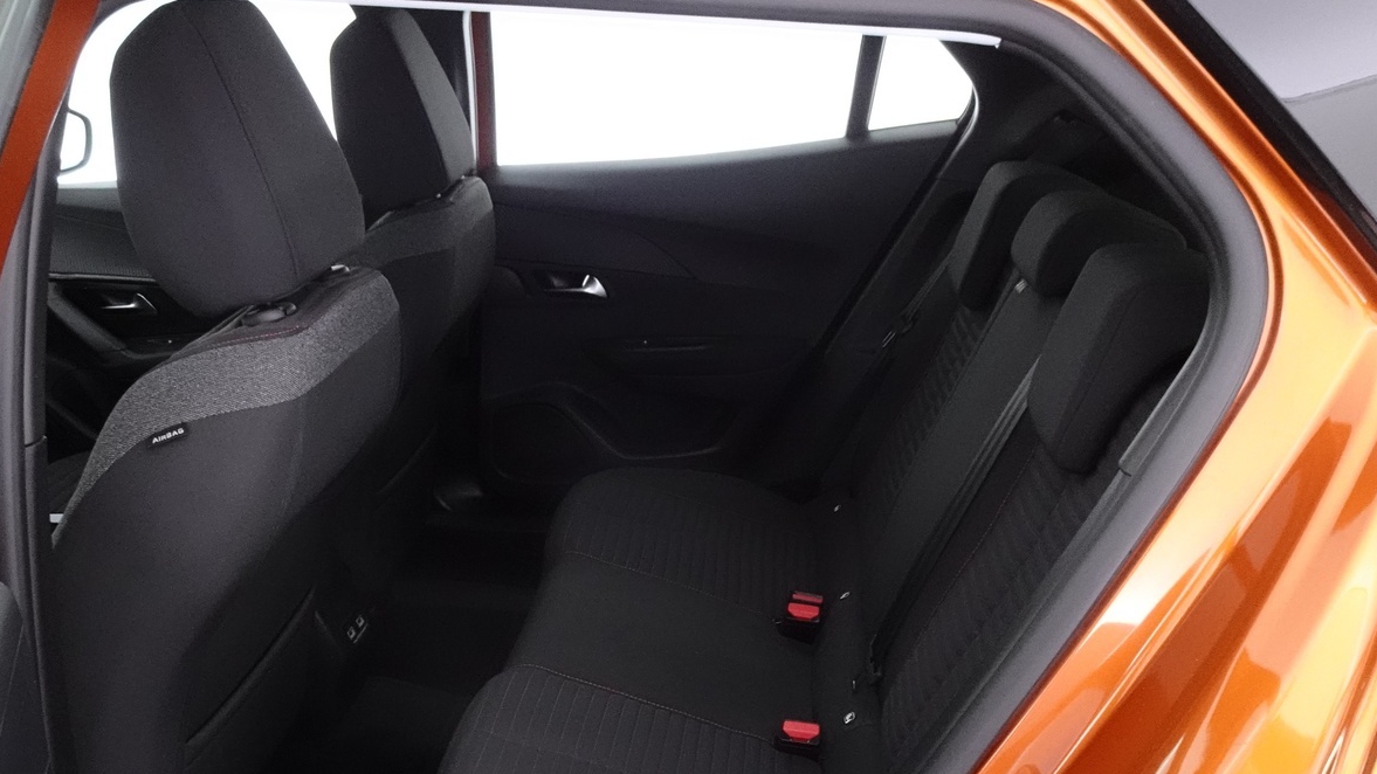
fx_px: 1168
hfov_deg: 61.0
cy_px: 594
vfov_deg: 35.7
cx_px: 648
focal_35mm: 32
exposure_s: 1/8
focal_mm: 4.25
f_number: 3.5
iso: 800
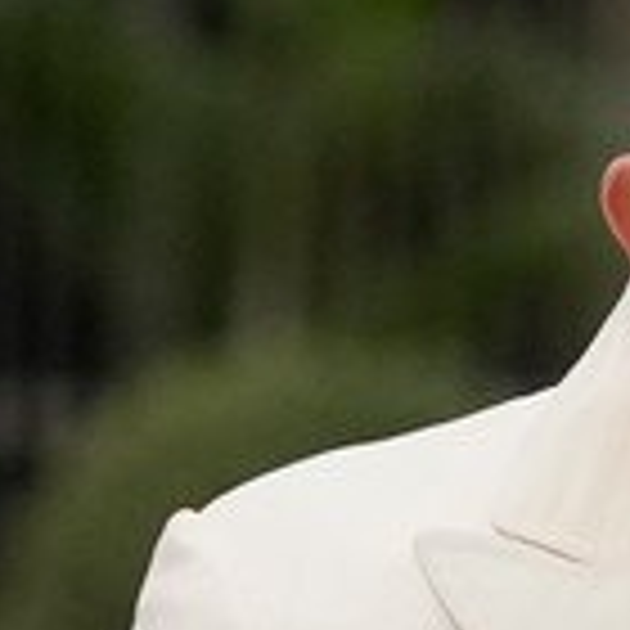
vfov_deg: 1.7
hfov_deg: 1.7
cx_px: 855
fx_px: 21064
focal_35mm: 1023
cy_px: 1244
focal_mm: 135
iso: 800
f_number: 4
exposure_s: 1/5000
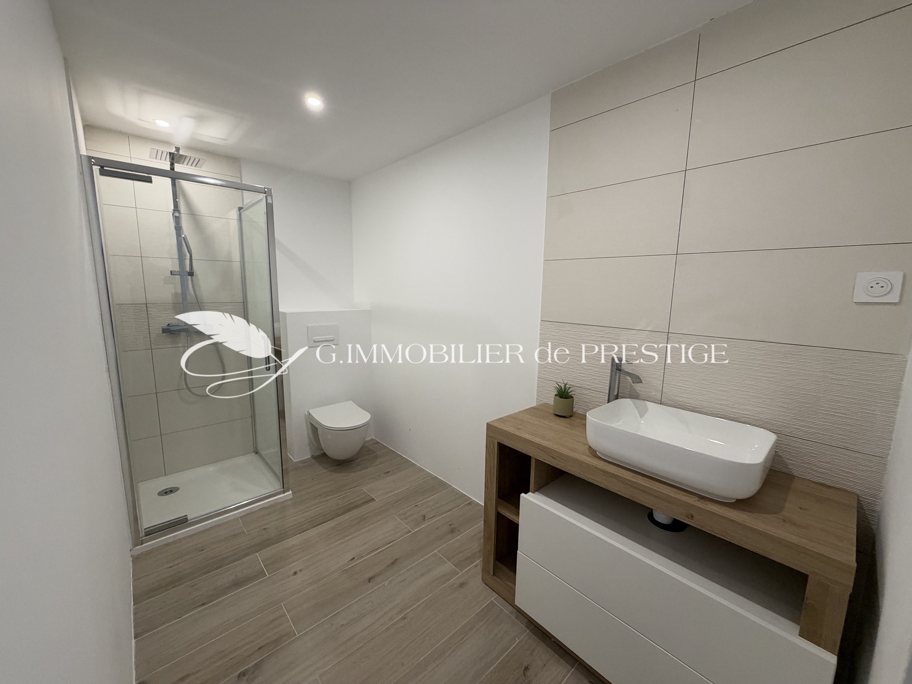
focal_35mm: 14
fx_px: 369
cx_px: 456
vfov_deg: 85.7
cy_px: 342
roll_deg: -0.7
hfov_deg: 102.1
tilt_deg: -8.2
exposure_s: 1/100
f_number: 2.2
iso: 320
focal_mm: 2.22
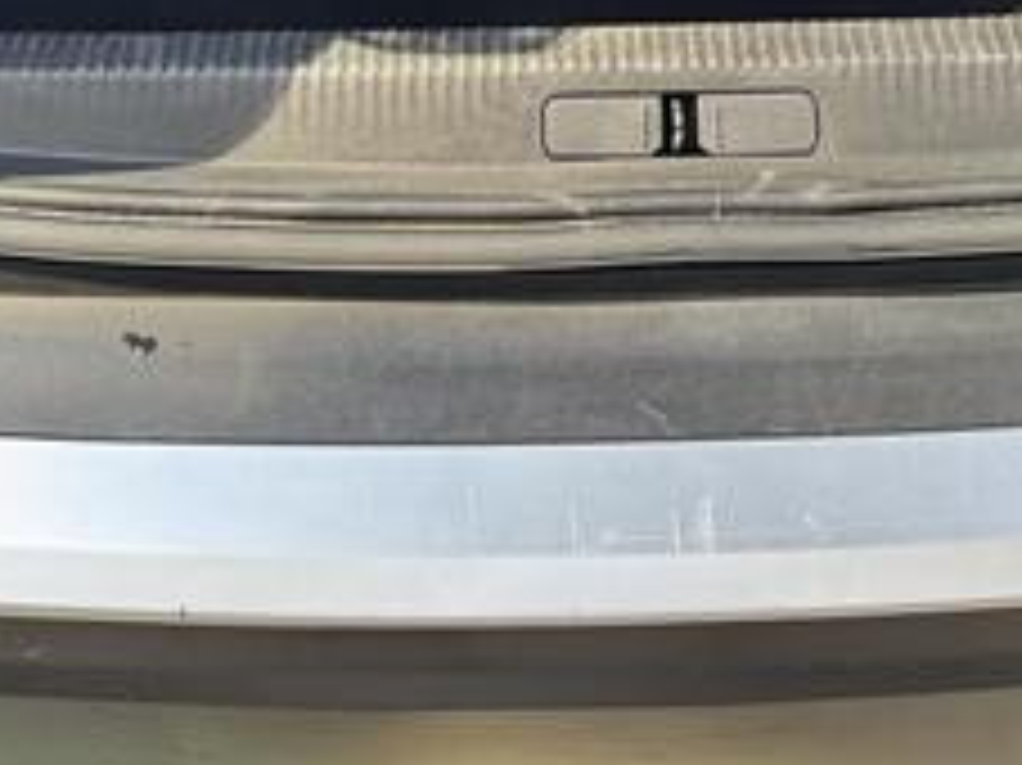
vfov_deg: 19.1
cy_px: -322
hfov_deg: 28.2
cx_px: 549
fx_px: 2036
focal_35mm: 69
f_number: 1.78
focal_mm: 6.76
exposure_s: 1/121
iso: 200
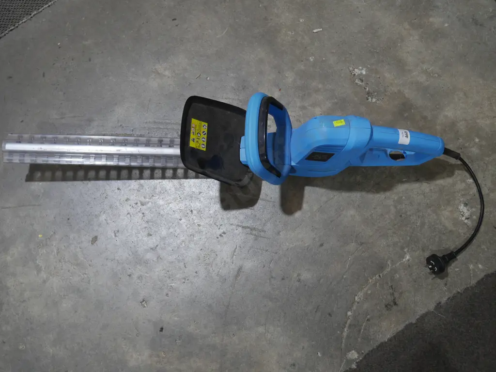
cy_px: 186
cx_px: 248
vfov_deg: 34.3
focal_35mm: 42
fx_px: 602
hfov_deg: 44.8
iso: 200
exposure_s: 1/60
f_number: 4.6
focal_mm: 21
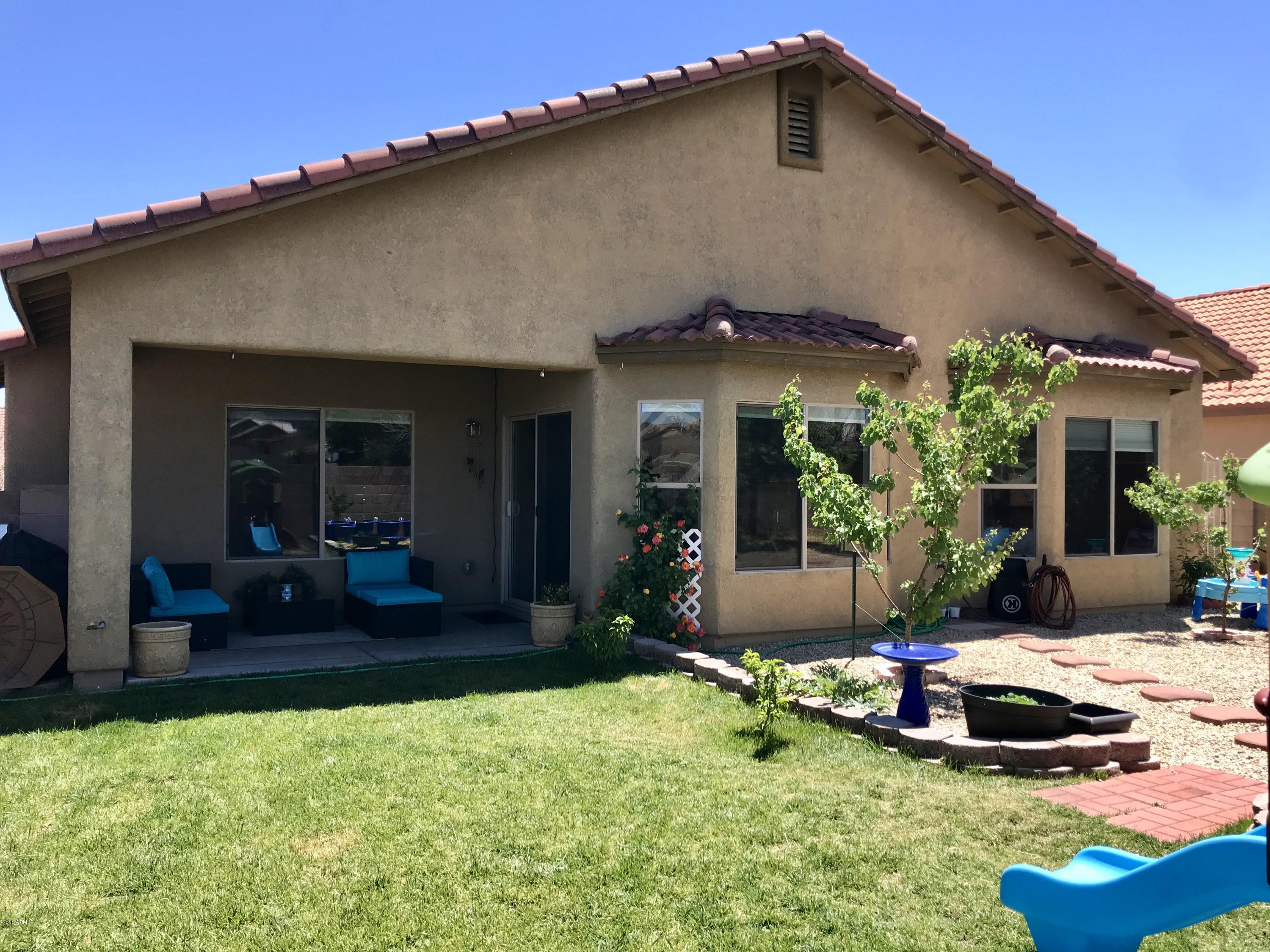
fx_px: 1027
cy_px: 476
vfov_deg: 49.7
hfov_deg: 63.4
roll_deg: -0.7
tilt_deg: +0.1
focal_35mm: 28
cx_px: 635
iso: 20
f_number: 1.8
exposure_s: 1/1030
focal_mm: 3.99
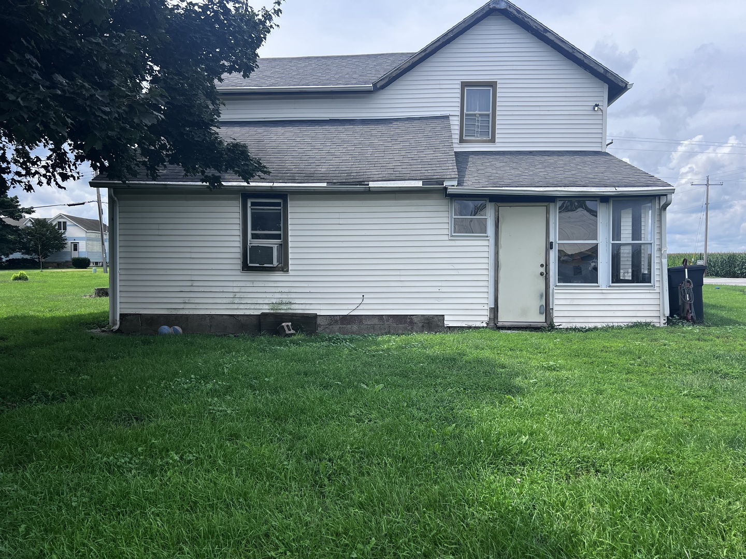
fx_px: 560
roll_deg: -0.3
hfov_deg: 67.3
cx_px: 373
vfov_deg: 53.1
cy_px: 280
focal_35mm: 26
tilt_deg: -3.6
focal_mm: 5.7
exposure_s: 1/3356
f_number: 1.5
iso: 50
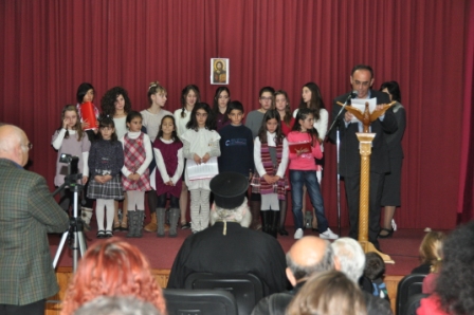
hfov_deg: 30.5
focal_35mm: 66
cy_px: 158
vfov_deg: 20.6
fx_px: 868
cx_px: 237
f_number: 4.5
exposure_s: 1/60
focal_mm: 44
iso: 800
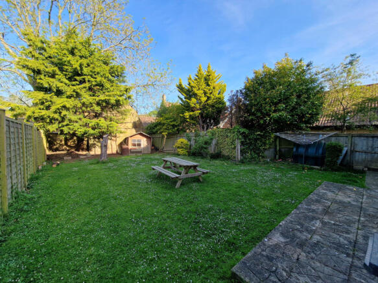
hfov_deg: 106.2
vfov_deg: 89.9
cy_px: 142
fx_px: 142
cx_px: 189
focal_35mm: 13
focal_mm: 2.2
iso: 50
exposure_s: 1/610
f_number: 2.2
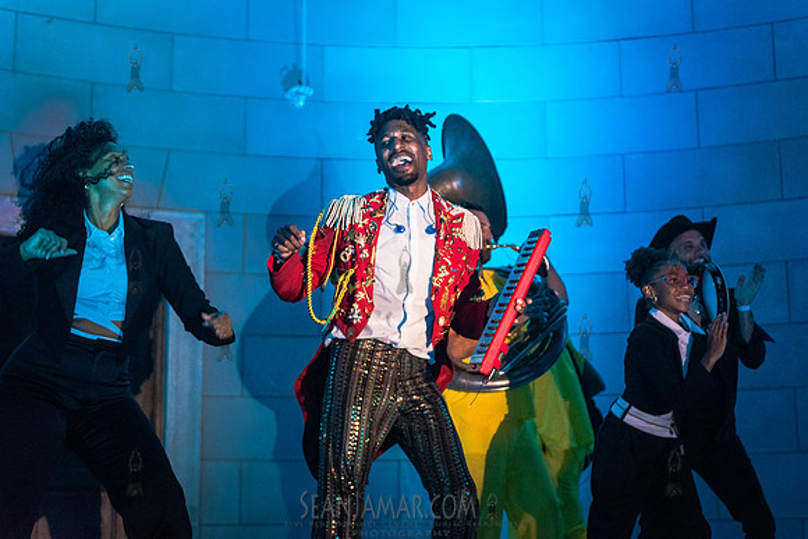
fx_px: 1429
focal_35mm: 64
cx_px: 410
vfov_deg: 21.4
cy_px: 270
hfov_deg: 31.6
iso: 8000
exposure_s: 1/200
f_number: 2.8
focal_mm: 62
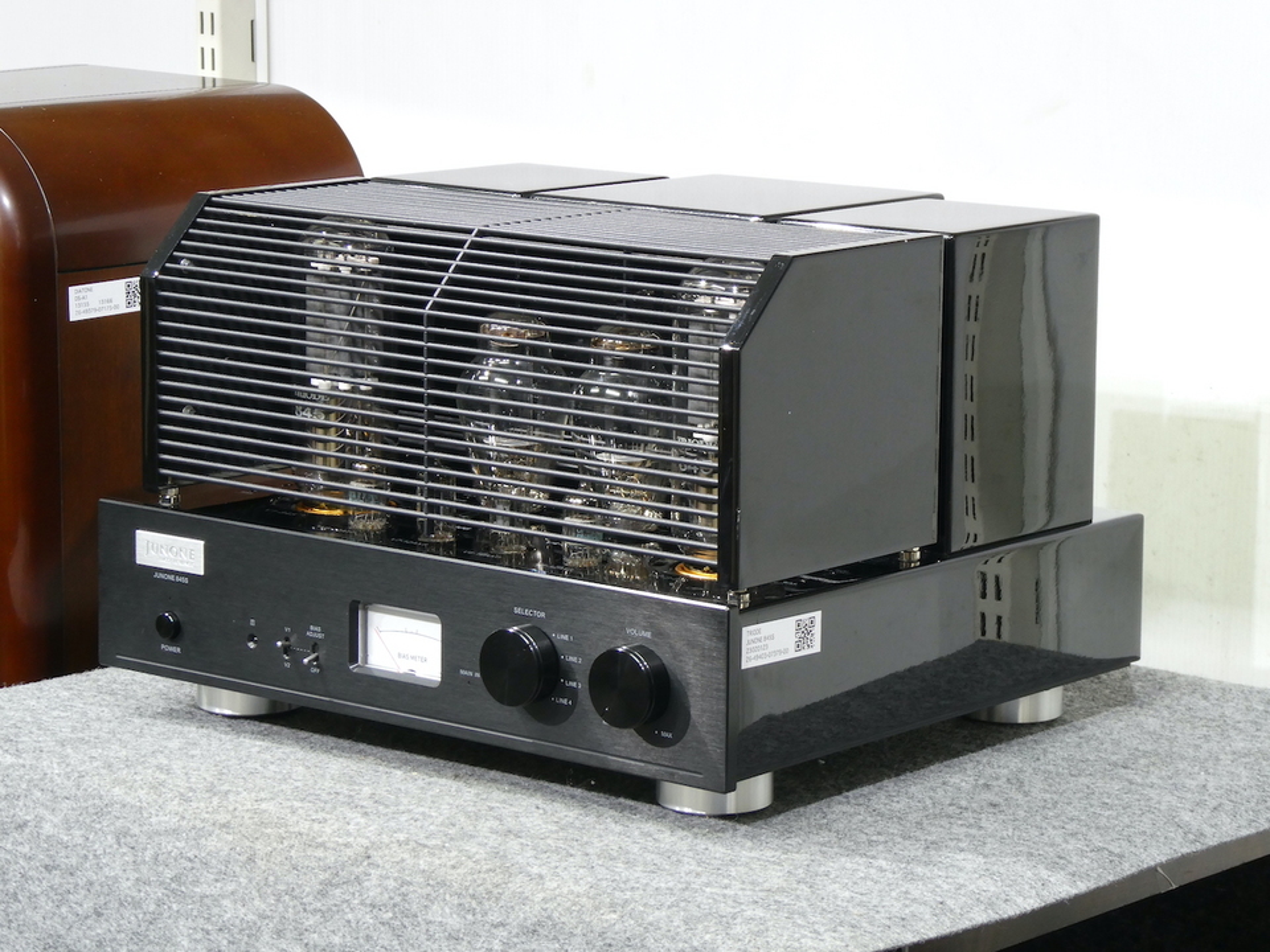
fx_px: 3889
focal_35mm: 106
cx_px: 635
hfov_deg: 18.5
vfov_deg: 14.0
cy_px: 476
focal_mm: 19
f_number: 5.1
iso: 200
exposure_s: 1/3.2
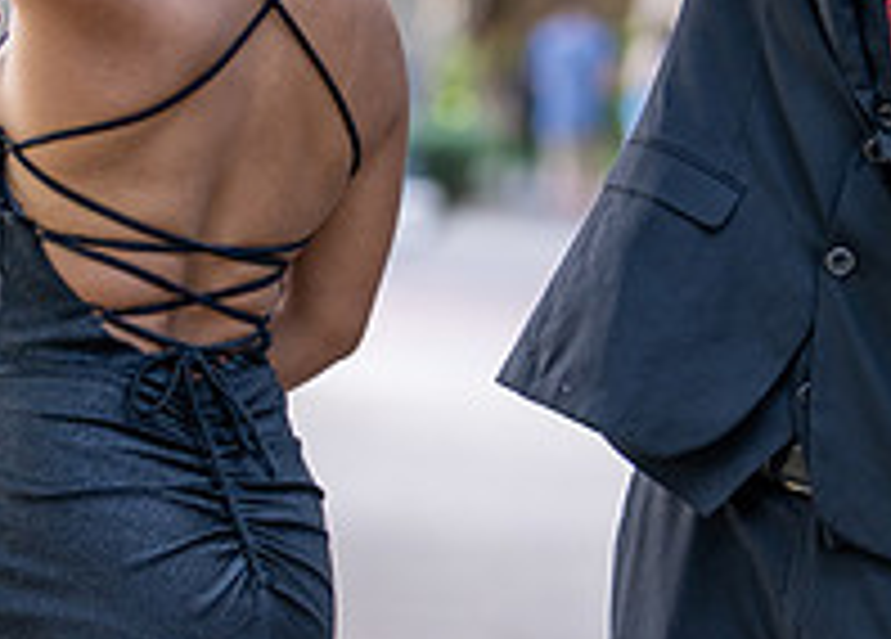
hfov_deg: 10.4
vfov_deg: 7.4
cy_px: 315
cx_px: 470
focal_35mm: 194
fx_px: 4916
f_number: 1.2
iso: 100
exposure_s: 1/250
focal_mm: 50
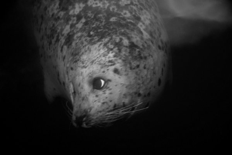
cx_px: 116
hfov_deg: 19.4
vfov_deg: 13.1
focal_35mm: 105
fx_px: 677
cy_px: 78
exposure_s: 1/125
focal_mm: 70
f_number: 5
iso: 360
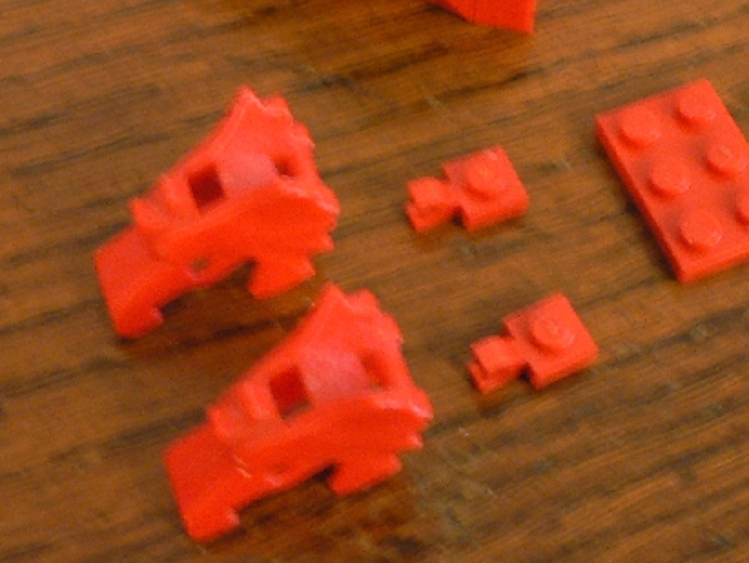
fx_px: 1516
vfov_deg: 20.6
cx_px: 470
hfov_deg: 27.7
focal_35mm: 70
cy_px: 44
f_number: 2.8
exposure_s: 1/4
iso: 200
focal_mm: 6
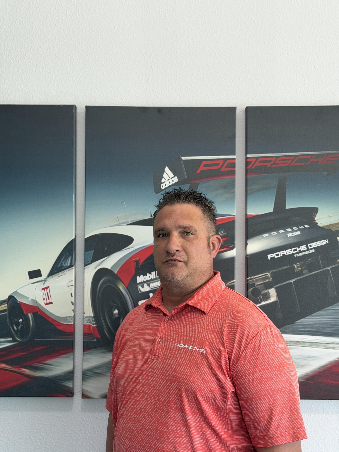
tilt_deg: +2.6
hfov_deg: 30.3
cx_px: 170
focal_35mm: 48
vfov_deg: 39.7
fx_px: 627
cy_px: 226
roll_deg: +0.2
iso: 80
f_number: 1.78
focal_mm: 6.76
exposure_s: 1/120
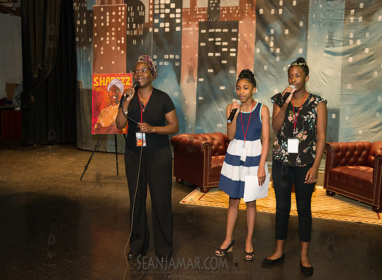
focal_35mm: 40
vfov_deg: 35.1
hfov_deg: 46.7
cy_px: 132
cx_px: 162
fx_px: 441
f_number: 3.2
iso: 3200
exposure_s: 1/250
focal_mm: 36
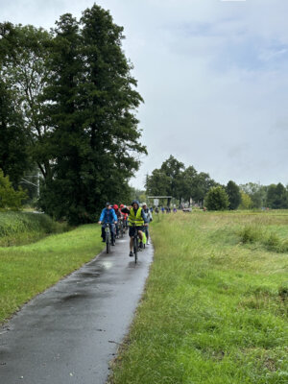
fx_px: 532
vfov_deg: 39.7
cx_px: 144
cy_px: 192
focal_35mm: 48
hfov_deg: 30.3
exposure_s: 1/2890
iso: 64
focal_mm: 6.9
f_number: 1.8
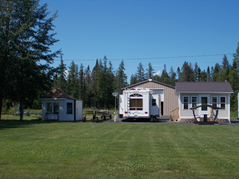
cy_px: 90
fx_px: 345
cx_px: 120
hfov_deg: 38.2
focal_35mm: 50
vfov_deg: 29.1
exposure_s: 1/125
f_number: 11.3
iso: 80
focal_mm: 9
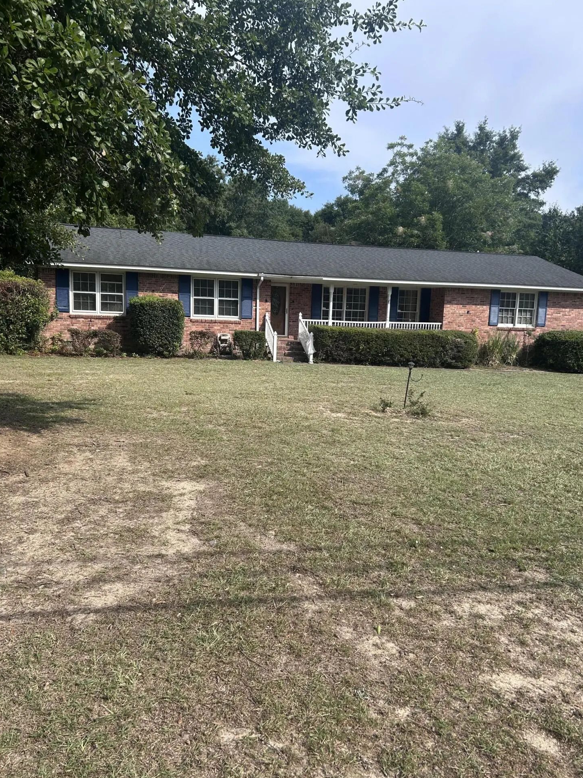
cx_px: 299
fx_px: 606
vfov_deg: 65.3
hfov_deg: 51.3
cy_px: 397
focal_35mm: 27
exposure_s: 1/2841
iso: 50
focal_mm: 5.7
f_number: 1.5
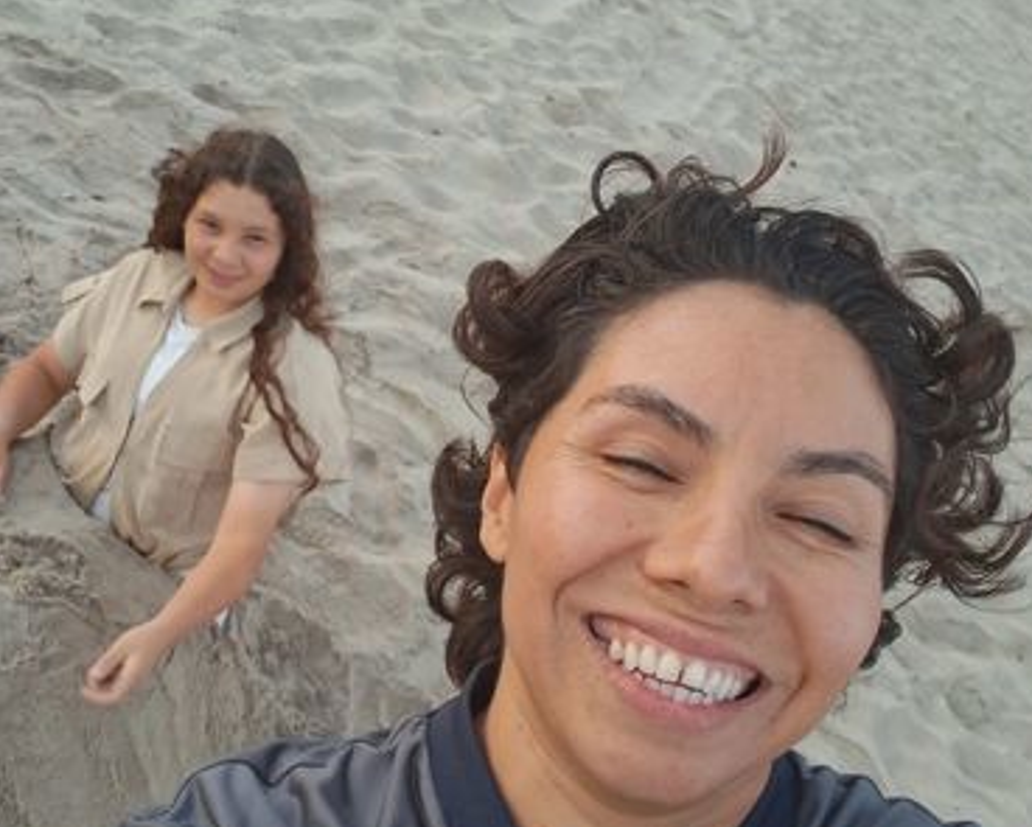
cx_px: 432
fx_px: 1284
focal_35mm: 42
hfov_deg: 43.6
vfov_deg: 35.7
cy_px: 436
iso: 250
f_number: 2
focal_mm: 3.59
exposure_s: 1/50
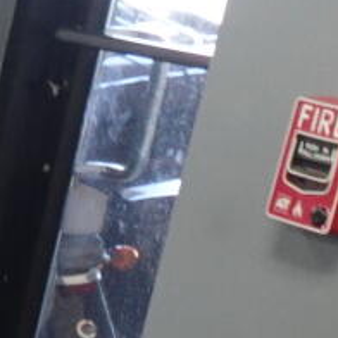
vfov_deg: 9.9
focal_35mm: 173
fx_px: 1911
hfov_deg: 7.3
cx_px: -1021
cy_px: 453
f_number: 2
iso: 400
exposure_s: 1/80
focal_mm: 7.6
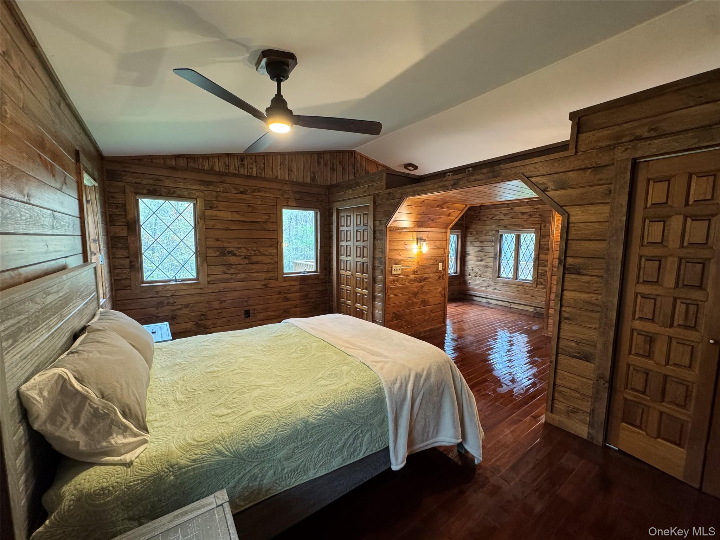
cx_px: 360
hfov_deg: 102.1
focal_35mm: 14
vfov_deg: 85.7
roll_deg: -1.6
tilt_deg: -6.6
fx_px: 291
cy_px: 270
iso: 320
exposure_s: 1/60
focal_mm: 2.22
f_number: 2.2
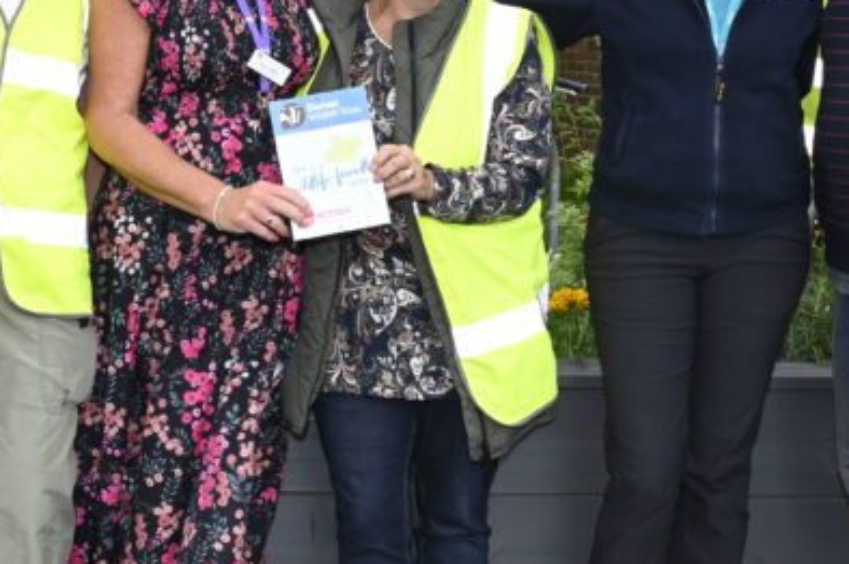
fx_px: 1838
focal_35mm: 78
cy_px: 258
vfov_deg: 17.5
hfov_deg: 25.9
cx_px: 280
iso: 100
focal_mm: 20
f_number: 6.3
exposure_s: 1/160
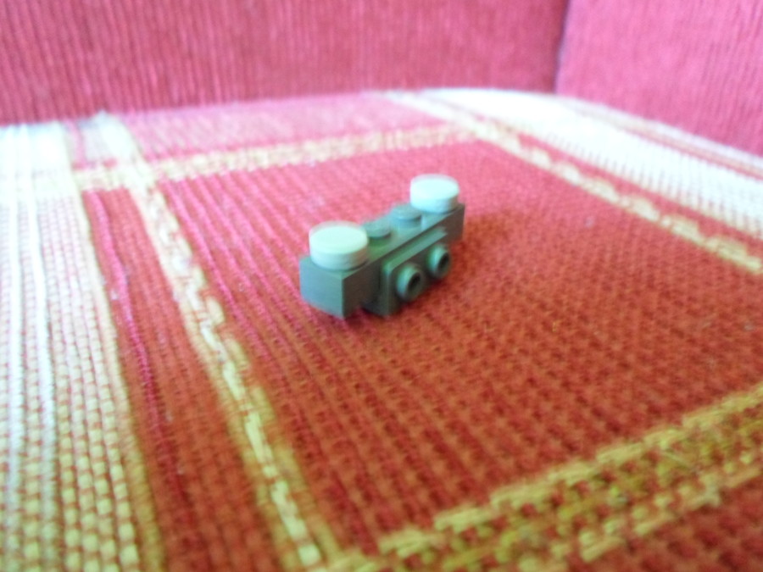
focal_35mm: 25
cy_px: 286
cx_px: 382
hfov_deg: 69.4
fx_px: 551
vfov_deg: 54.9
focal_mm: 4.5
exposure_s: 1/4
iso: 400
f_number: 2.5
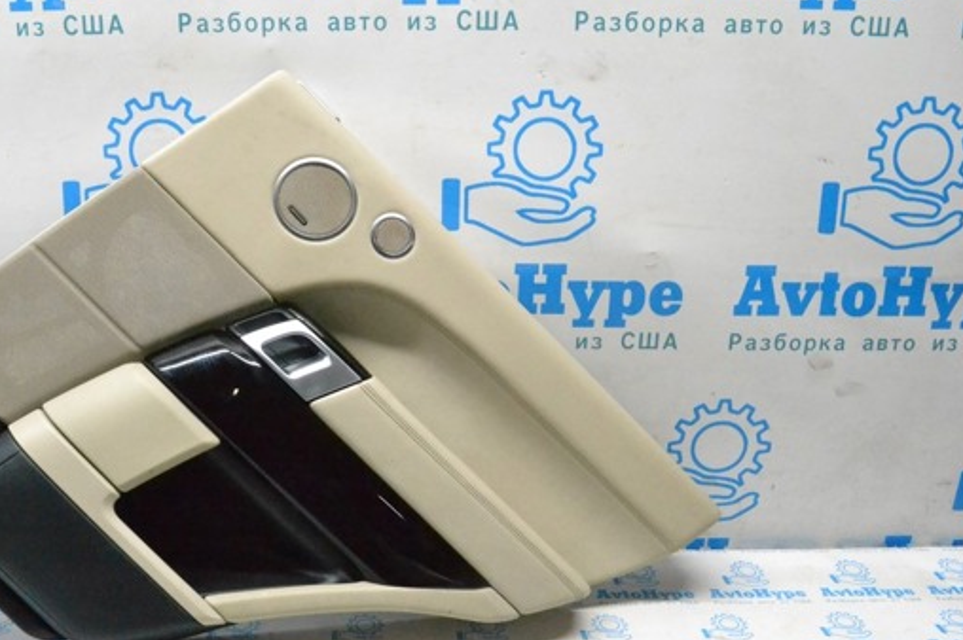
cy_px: 350
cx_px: 375
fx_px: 909
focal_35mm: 34
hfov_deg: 55.3
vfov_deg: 38.8
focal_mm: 18
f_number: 10
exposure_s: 1/125
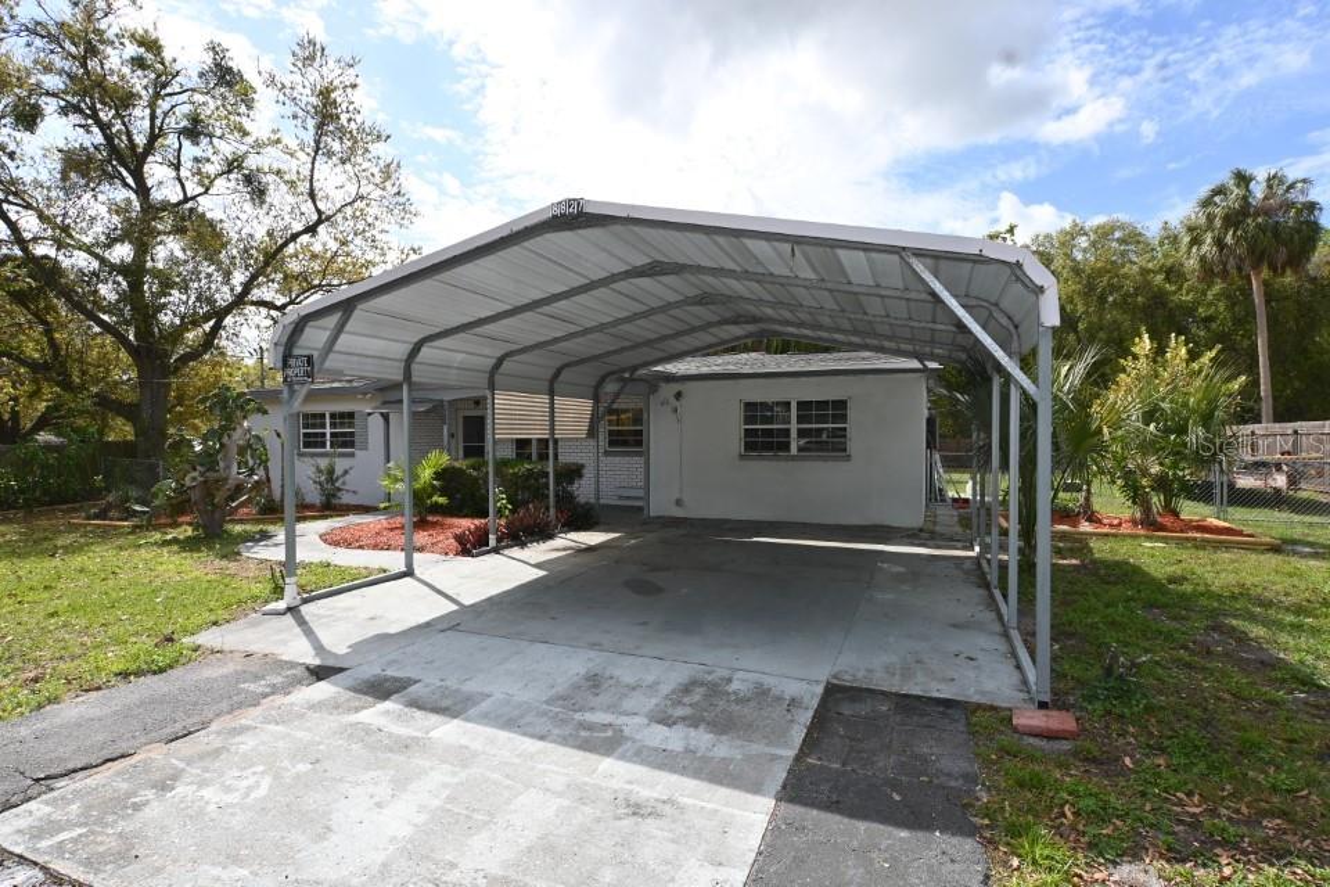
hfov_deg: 90.0
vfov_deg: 67.4
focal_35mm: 18
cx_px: 665
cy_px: 444
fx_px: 665
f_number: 9
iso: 100
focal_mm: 12
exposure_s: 1/200
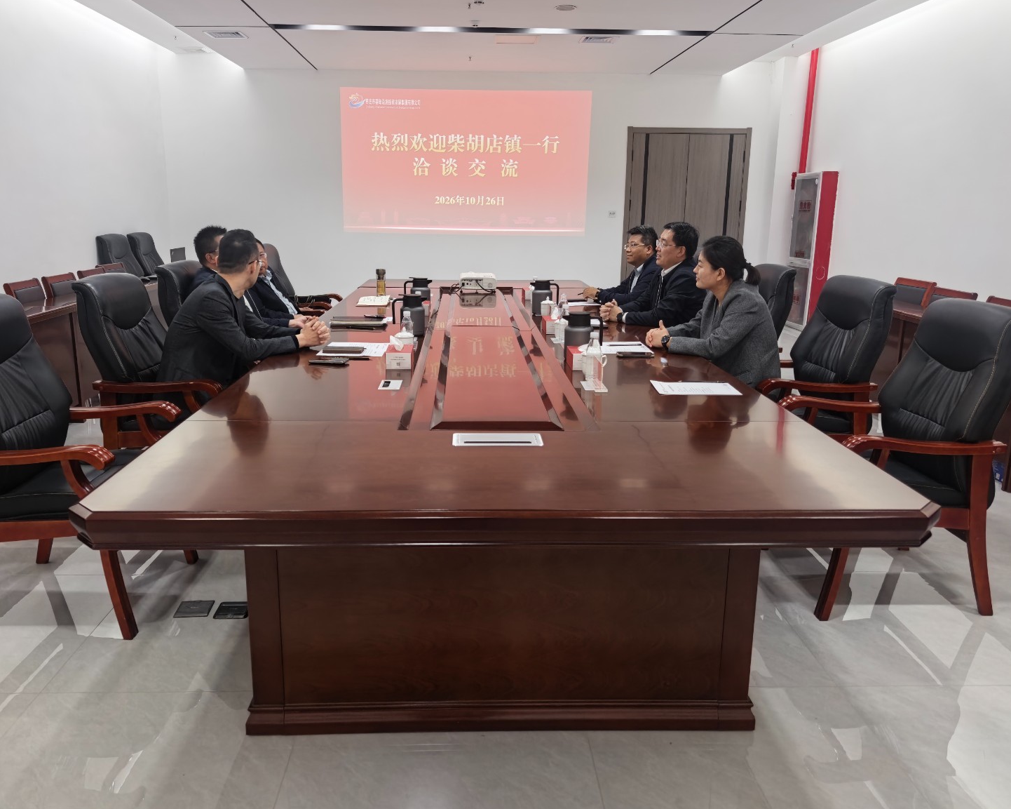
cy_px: 401
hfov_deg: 66.0
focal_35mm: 26
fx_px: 778
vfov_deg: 54.9
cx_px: 482
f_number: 1.4
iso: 100
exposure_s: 1/100
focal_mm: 6.98
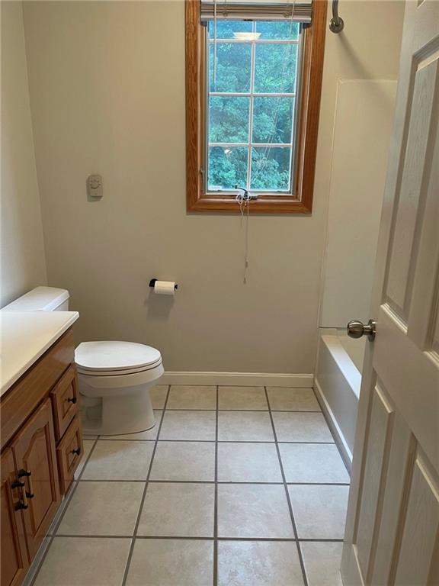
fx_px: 440
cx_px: 220
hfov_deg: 53.1
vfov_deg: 67.3
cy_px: 293
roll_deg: -0.7
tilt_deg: -15.7
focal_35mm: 26
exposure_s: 1/60
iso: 100
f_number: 1.6
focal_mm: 5.1
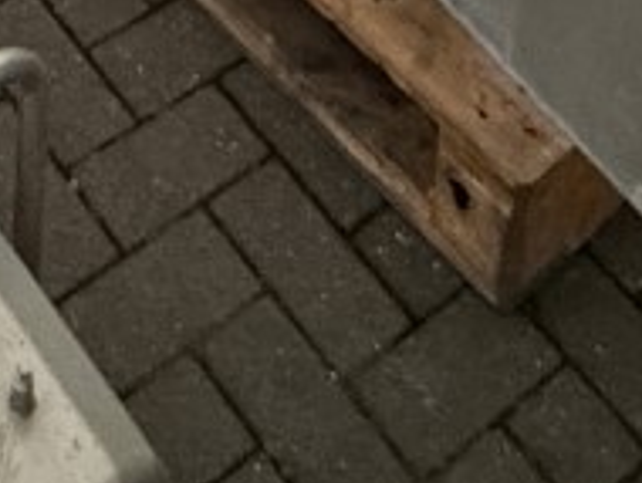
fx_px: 1968
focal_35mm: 106
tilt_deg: -16.0
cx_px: -30
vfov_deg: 9.1
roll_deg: -3.6
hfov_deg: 18.0
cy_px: -1209
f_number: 2.2
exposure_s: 1/60
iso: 400
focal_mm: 2.22
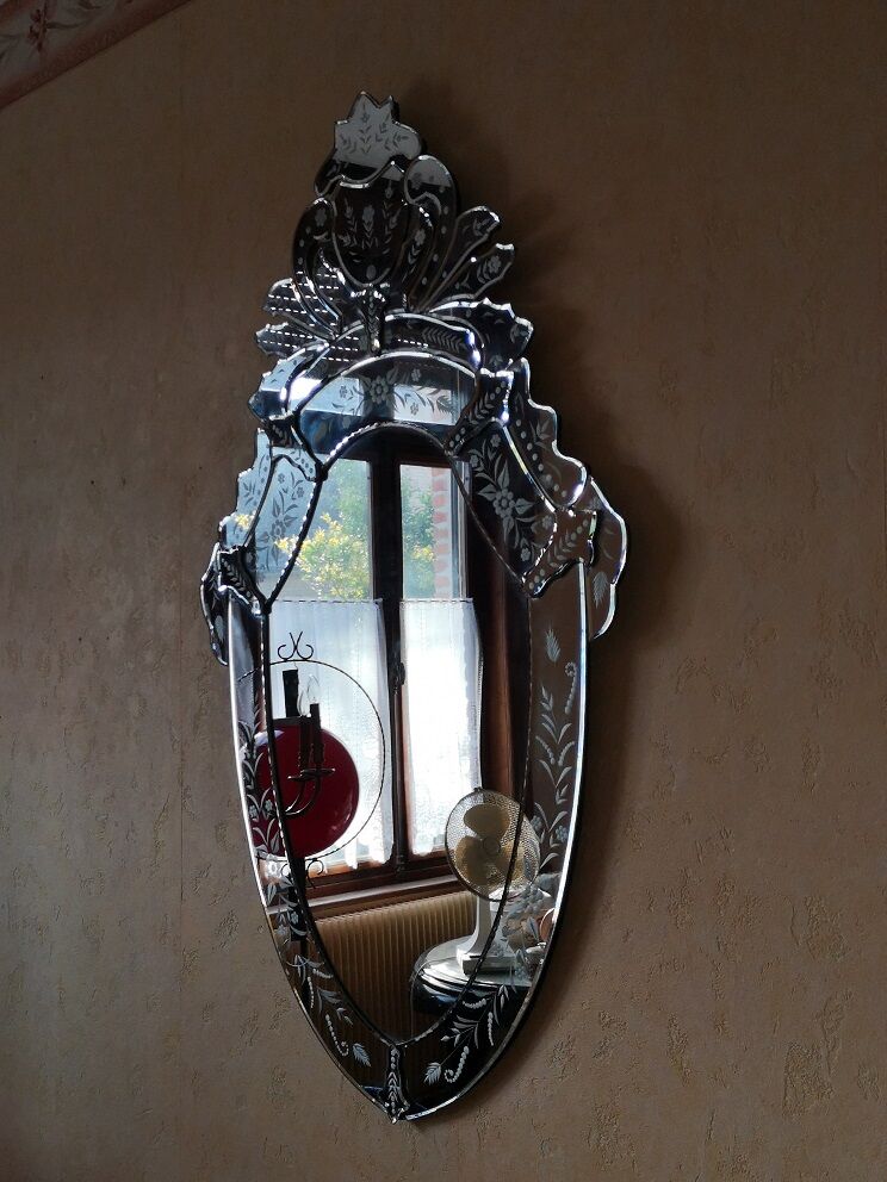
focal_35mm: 45
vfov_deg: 42.1
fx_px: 1537
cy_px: 591
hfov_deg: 32.2
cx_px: 444
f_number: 1.8
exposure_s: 1/323
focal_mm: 3.95
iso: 50
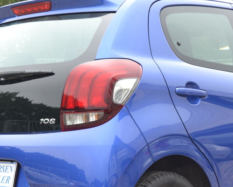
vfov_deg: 15.8
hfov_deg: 19.7
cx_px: 142
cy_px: 139
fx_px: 669
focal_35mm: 97
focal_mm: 26
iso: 360
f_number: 5.6
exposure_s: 1/125
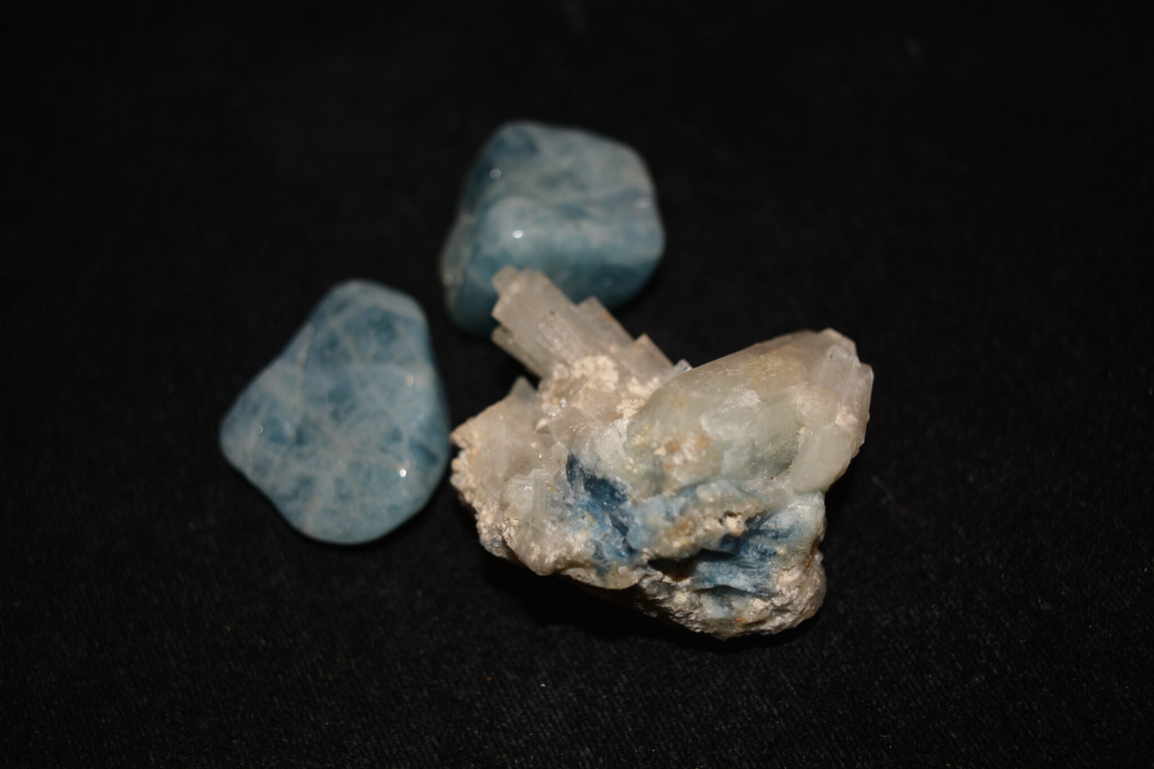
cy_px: 384
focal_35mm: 46
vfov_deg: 28.9
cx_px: 577
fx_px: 1490
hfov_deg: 42.3
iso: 125
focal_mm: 31
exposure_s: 1/60
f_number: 4.2
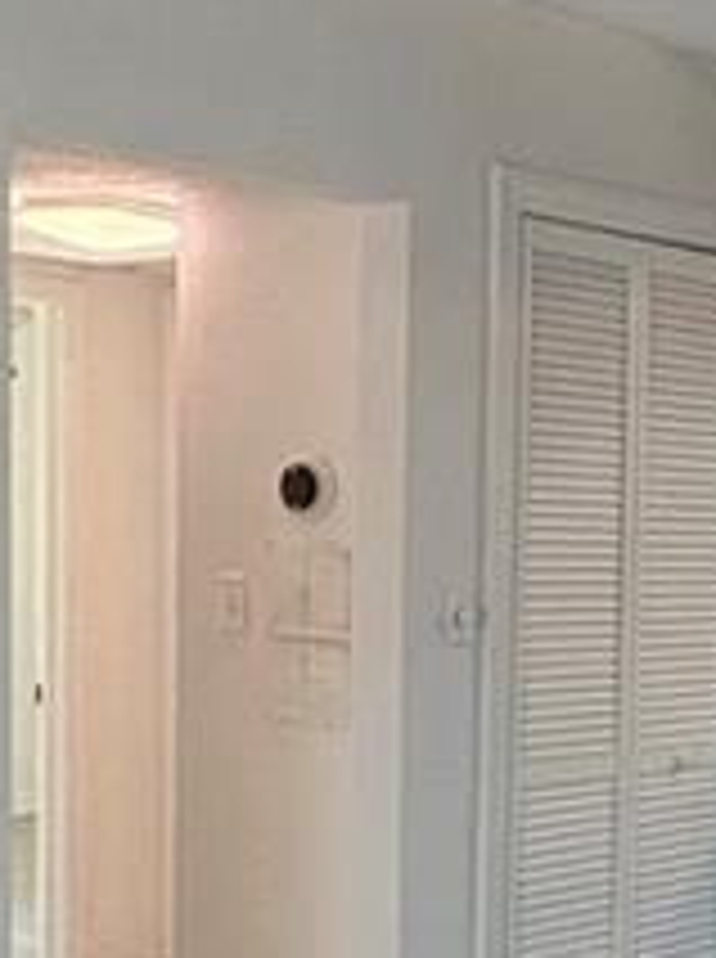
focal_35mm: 79
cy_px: 648
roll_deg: -1.4
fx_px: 2185
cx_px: 829
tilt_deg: -0.8
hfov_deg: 17.8
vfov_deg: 24.6
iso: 400
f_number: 2.2
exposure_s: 1/120
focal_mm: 2.22
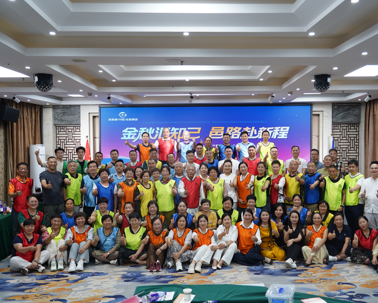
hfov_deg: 49.0
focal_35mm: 37
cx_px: 208
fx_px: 414
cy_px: 150
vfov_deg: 40.1
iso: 250
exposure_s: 1/40
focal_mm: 32
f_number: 4
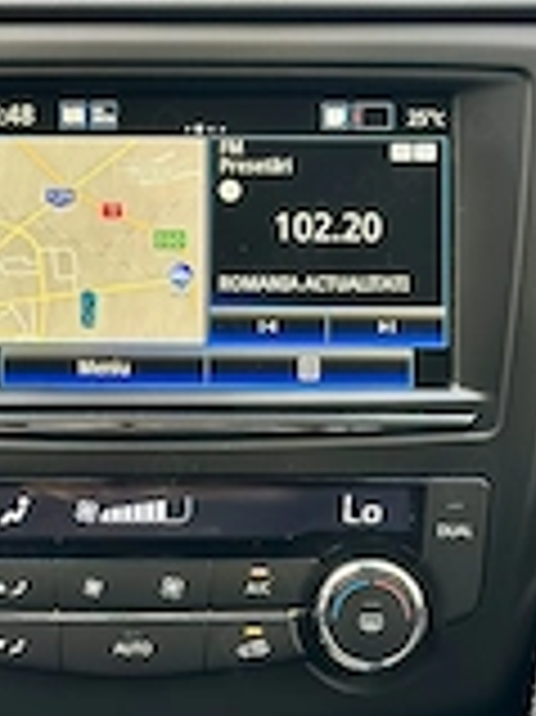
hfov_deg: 12.2
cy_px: 284
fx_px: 2501
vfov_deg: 16.3
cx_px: 198
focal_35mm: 121
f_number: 1.78
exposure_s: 1/141
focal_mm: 6.86
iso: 125
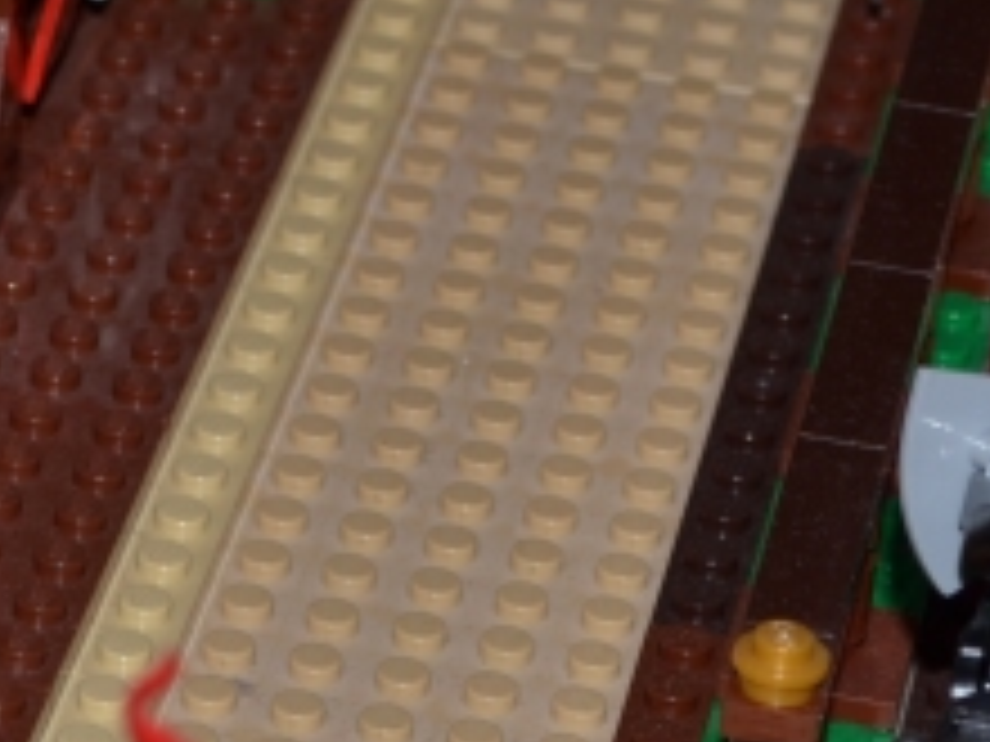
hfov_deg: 8.3
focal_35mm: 236
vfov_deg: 6.3
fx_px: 6742
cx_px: -261
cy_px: 402
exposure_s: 1/60
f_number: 8
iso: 100
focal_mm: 45
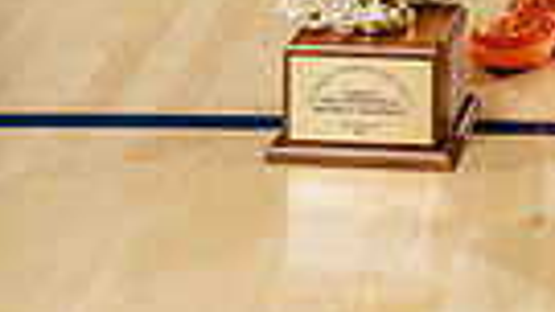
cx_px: 608
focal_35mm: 182
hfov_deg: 11.7
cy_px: -579
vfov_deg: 6.2
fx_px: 2679
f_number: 7.1
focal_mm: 52
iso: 640
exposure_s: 1/250
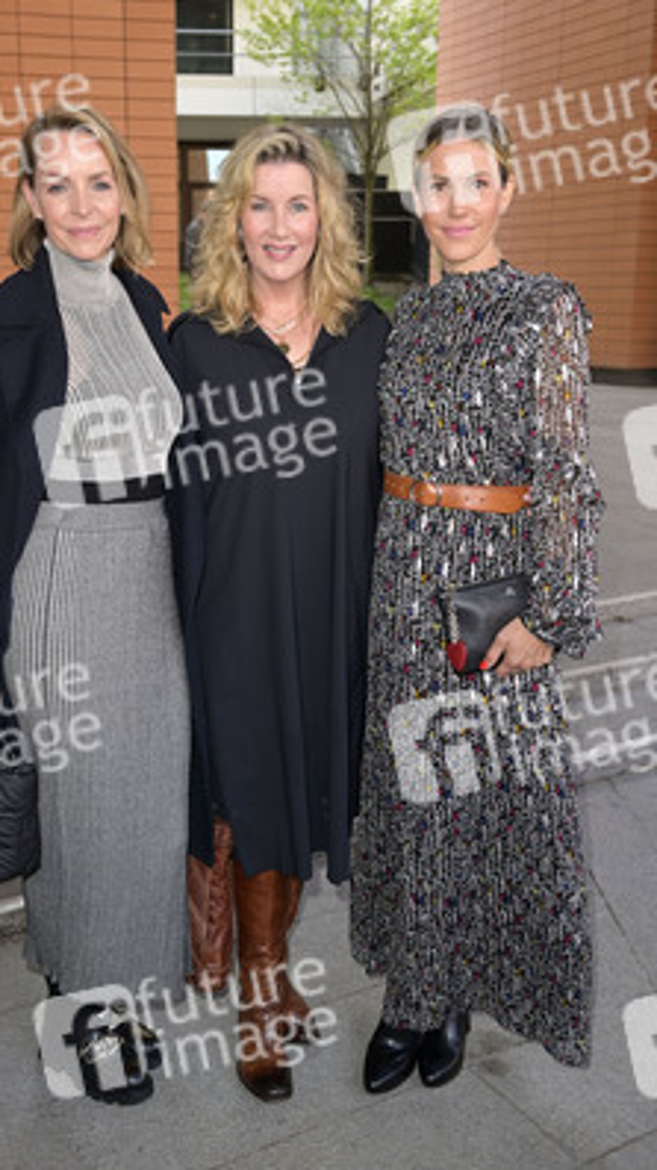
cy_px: 586
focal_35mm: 38
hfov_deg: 31.1
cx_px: 271
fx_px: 1178
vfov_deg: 52.8
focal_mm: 36
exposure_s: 1/200
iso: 500
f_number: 4
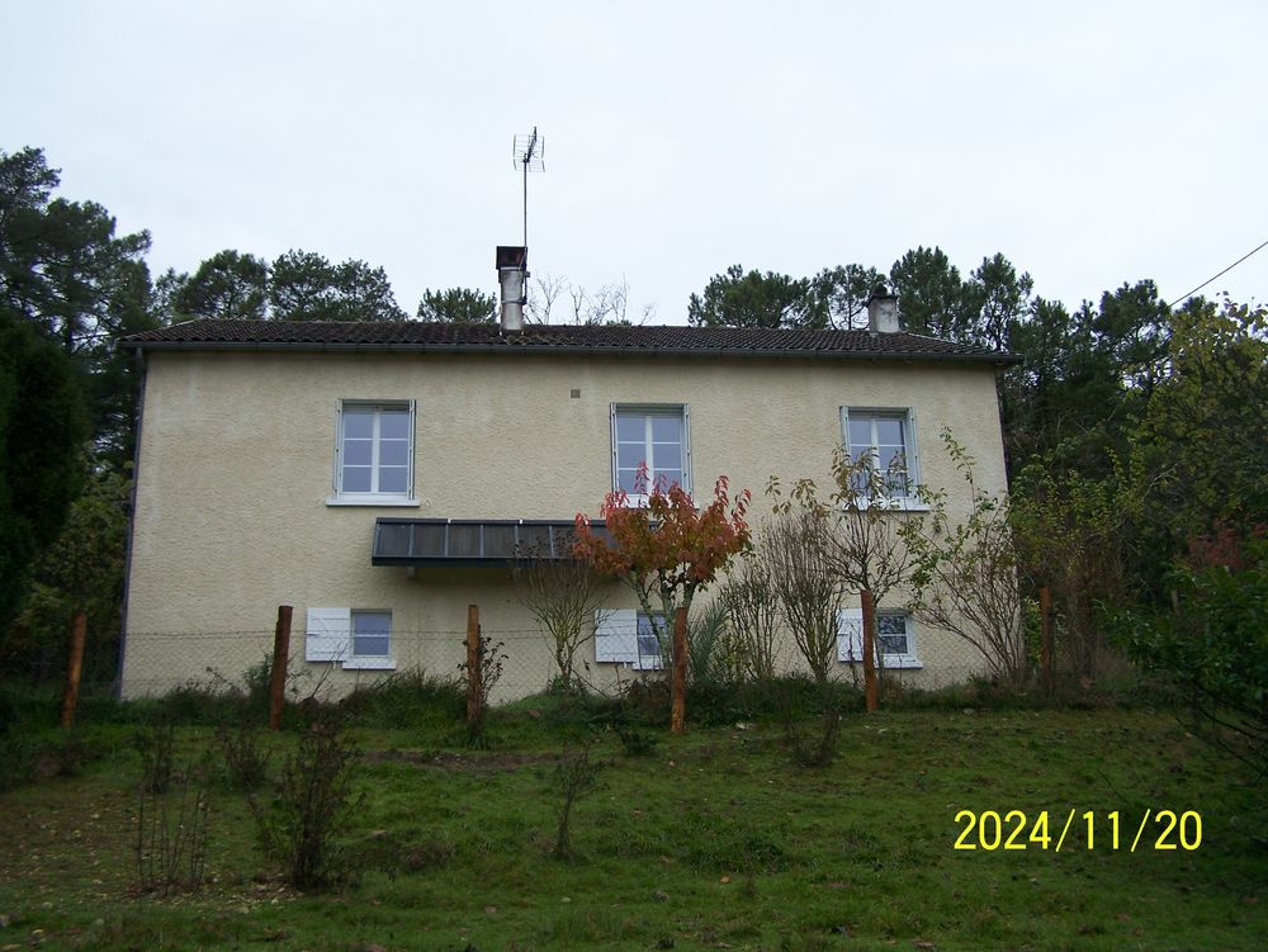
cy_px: 476
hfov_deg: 49.0
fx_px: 1393
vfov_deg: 37.8
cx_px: 634
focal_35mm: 38
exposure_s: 1/250
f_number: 2.8
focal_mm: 6.3
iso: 80
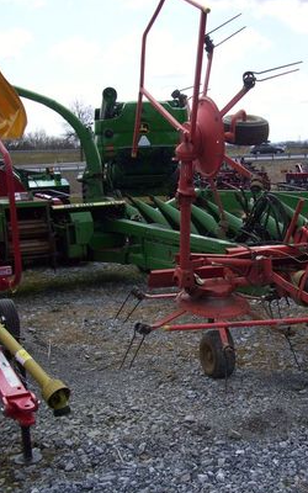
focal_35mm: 49
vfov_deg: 41.1
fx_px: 658
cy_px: 246
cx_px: 271
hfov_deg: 25.6
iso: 80
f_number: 5.6
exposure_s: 1/250
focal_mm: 5.7
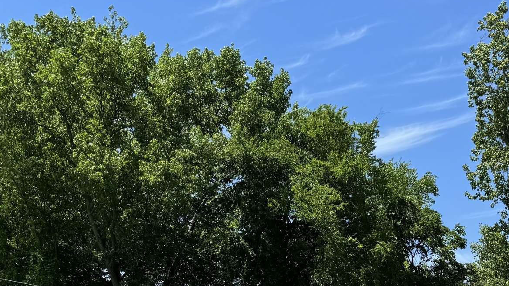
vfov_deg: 15.8
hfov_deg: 29.9
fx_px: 931
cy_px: 456
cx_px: 405
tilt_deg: -2.1
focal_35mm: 69
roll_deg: -1.0
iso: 80
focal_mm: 6.76
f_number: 1.78
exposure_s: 1/2710
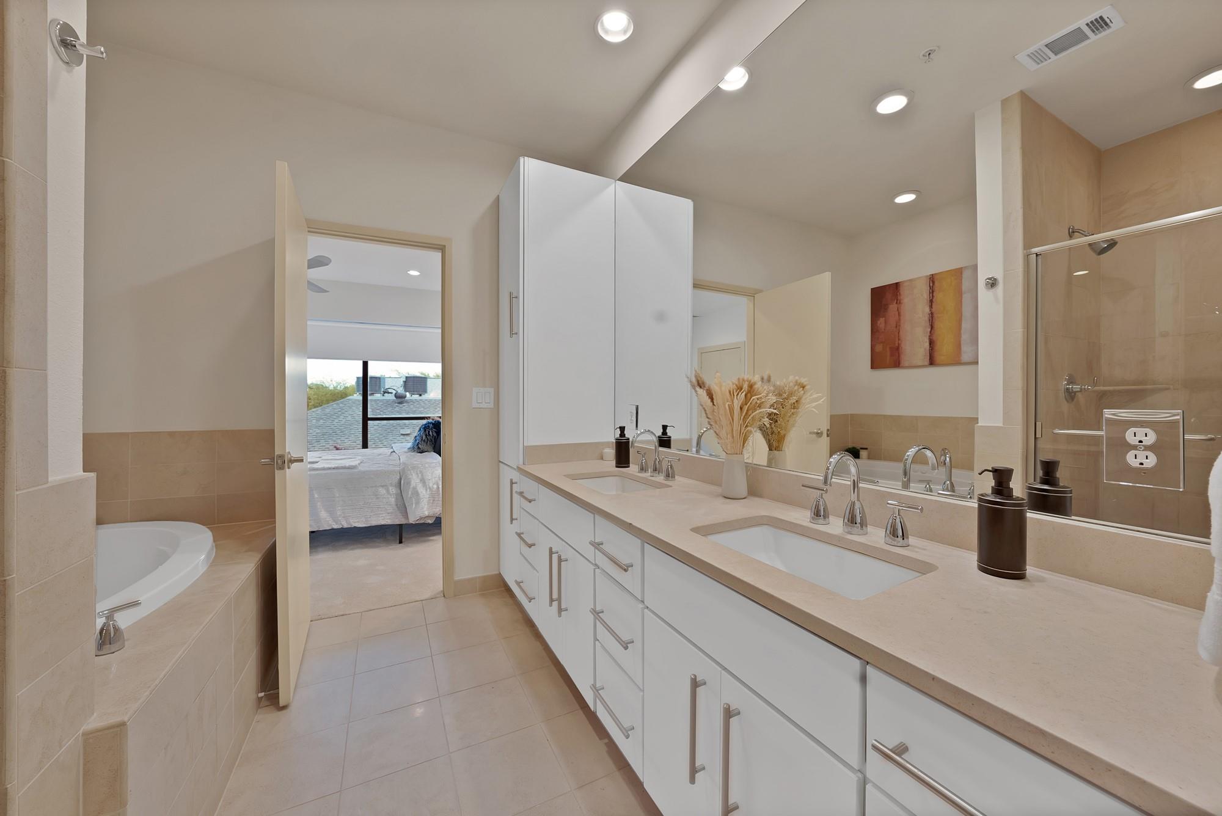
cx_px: 611
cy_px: 408
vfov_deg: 90.1
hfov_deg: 112.6
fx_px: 408
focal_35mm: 12
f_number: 9
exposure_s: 1/2
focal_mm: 12
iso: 640
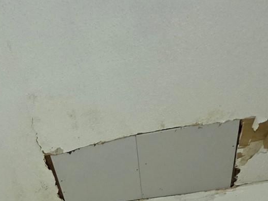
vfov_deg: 19.0
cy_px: 391
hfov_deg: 32.6
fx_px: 395
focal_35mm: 51
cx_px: -31
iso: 400
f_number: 1.9
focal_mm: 2.2
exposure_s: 1/60
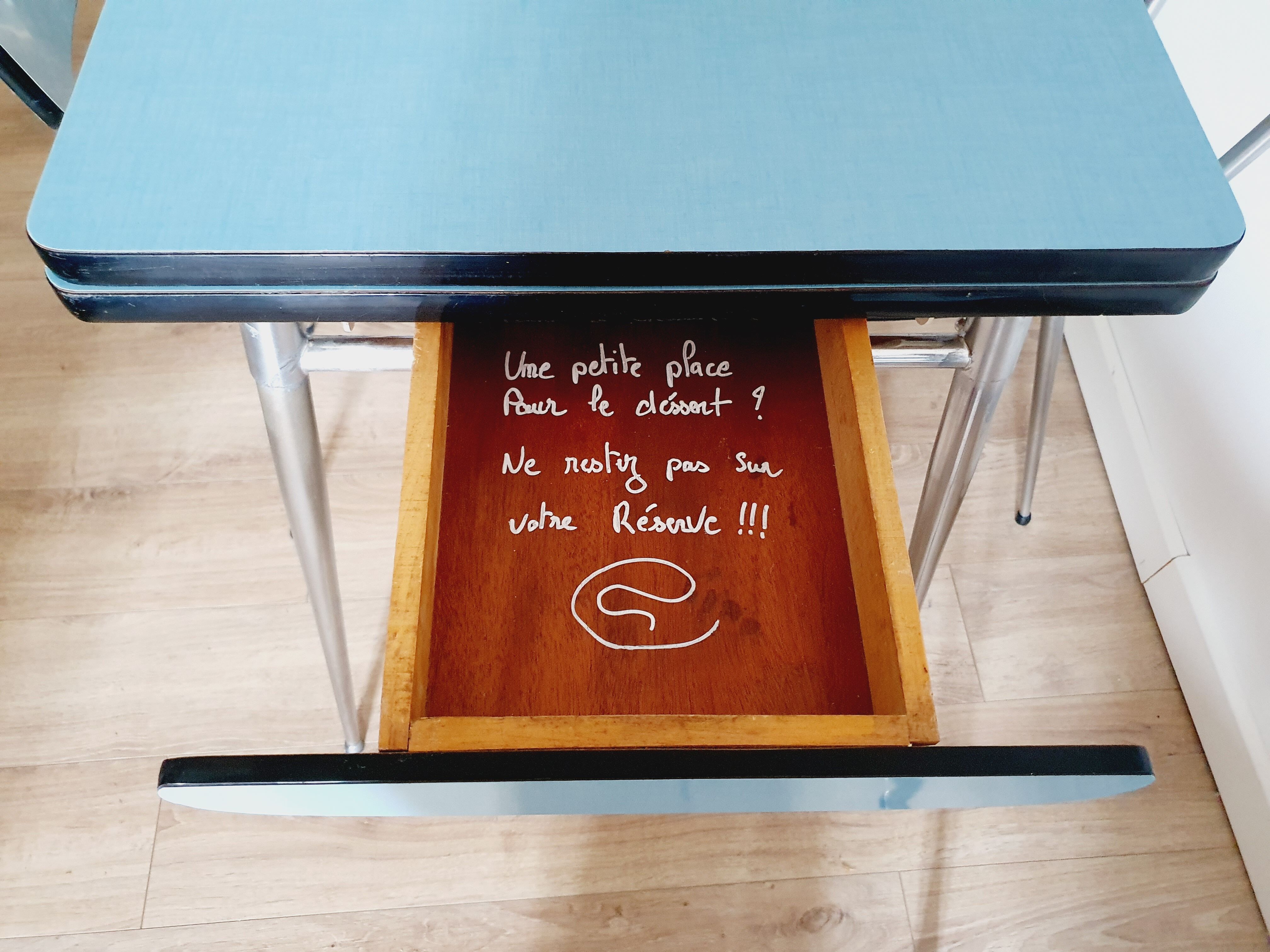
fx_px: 954
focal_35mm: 26
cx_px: 635
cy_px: 476
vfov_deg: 53.1
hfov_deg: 67.3
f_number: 1.5
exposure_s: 1/33
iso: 640
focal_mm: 4.32
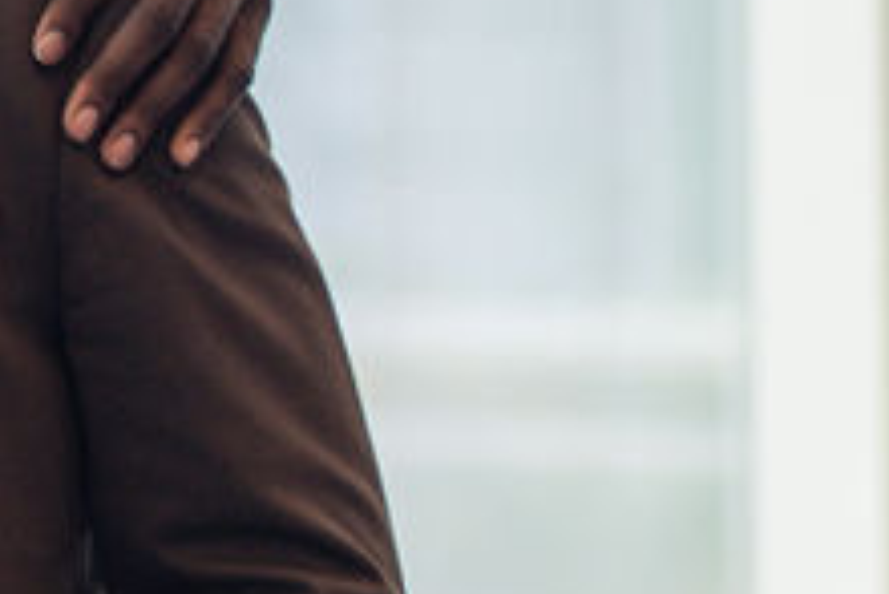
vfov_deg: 3.2
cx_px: -994
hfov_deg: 4.7
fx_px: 10699
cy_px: 30
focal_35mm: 433
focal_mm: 80
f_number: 2.8
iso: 220
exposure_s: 1/200
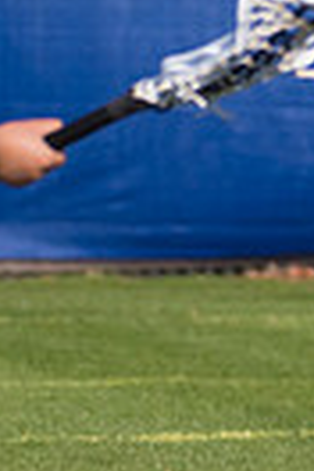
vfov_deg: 1.4
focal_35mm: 1446
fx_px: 18917
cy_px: 136
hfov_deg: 0.9
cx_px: 999
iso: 320
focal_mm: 220
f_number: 5.6
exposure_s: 1/2000
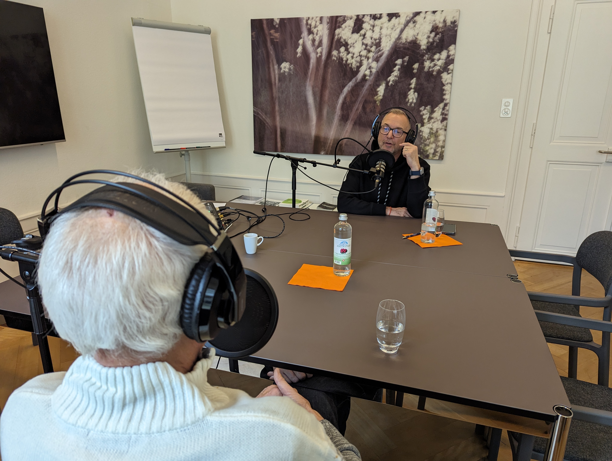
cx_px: 306
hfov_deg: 71.5
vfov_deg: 56.9
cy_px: 230
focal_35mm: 24
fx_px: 425
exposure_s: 1/100
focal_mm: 6.81
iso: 99
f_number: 1.85
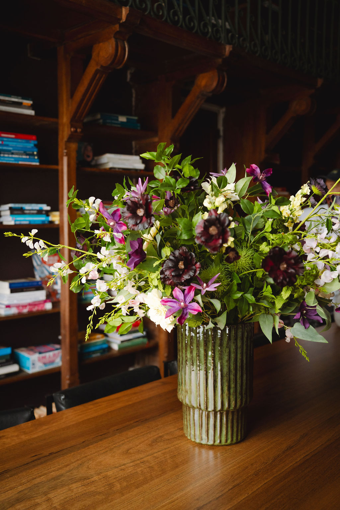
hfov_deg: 37.9
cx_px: 170
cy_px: 255
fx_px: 496
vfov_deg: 54.4
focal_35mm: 35
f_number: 2.8
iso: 1250
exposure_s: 1/400
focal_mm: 35
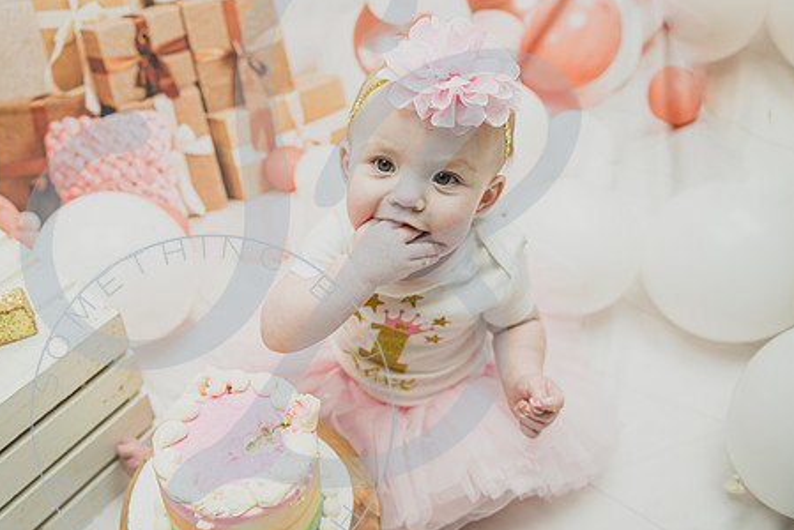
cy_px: 268
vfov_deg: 42.4
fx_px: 684
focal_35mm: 31
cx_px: 301
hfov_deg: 59.5
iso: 200
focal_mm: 24
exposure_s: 1/125
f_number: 2.8
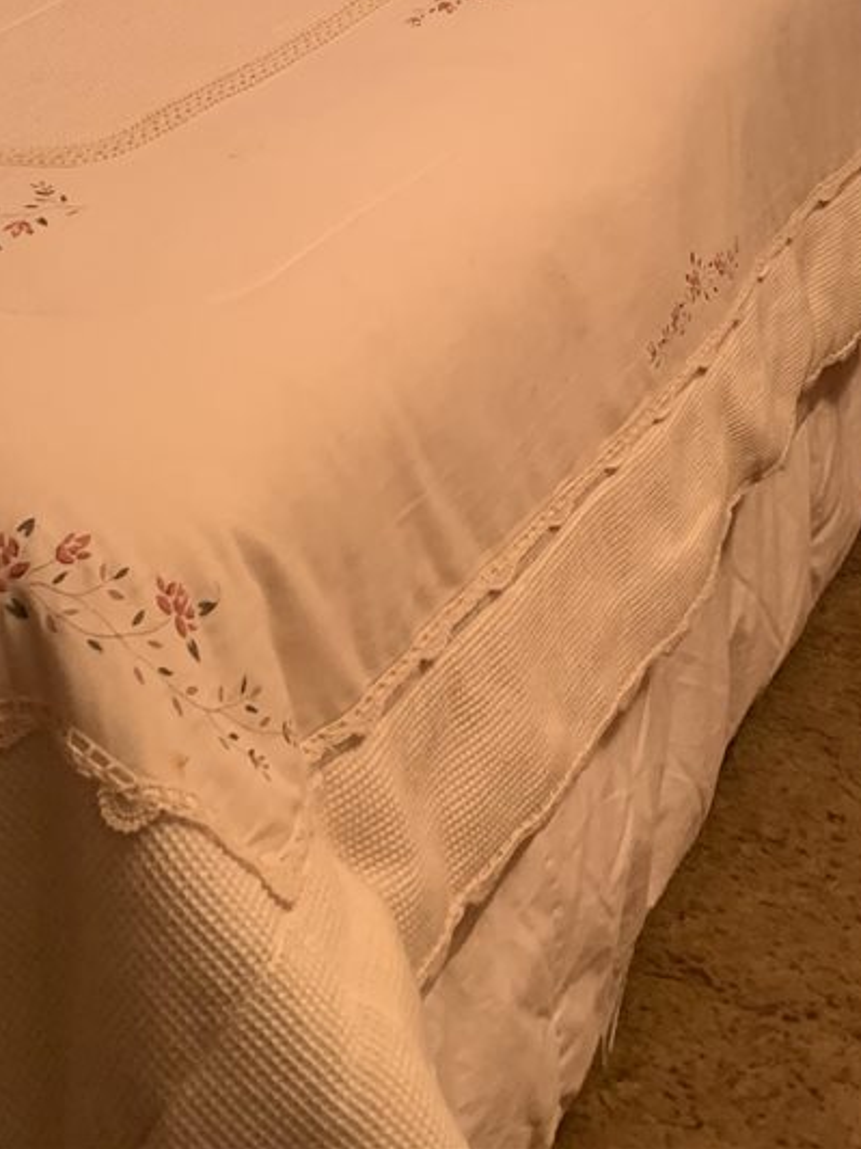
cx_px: 203
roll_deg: +2.2
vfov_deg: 22.1
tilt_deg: -5.3
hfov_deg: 19.5
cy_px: -508
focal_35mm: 75
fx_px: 2487
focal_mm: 4.25
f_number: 1.8
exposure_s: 1/60
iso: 125
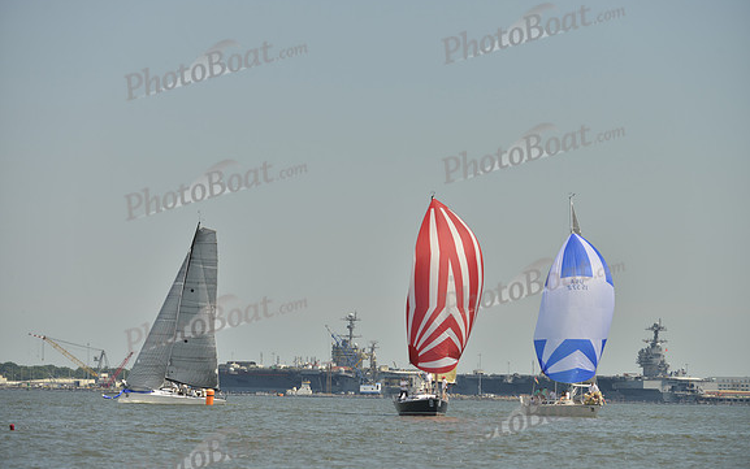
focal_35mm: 205
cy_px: 236
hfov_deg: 10.2
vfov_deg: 6.4
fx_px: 4191
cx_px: 376
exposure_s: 1/1600
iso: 200
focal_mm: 200
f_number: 5.6
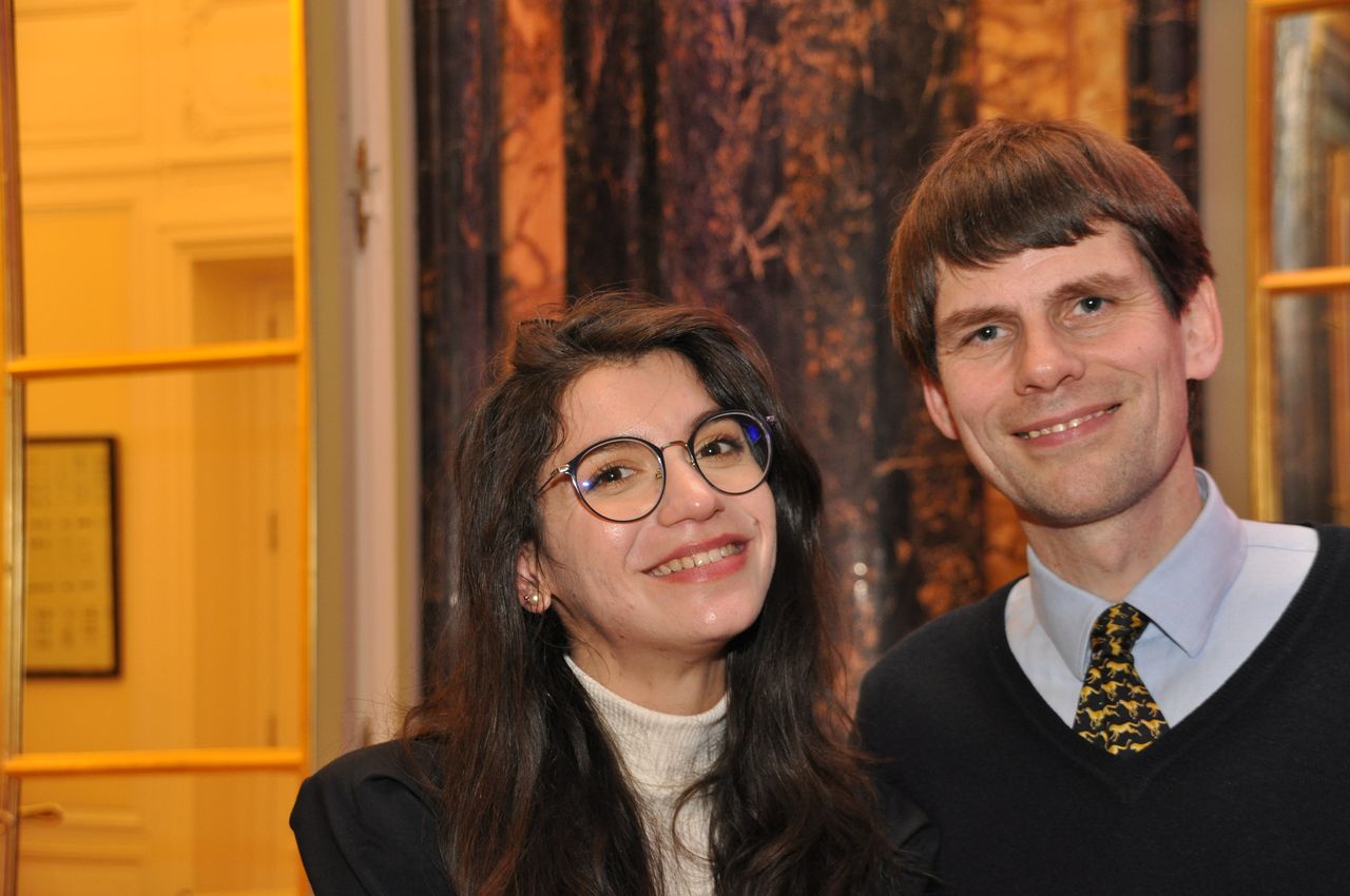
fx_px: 2809
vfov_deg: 18.1
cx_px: 675
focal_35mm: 75
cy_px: 448
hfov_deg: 27.0
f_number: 4.8
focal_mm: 50
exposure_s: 1/60
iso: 800
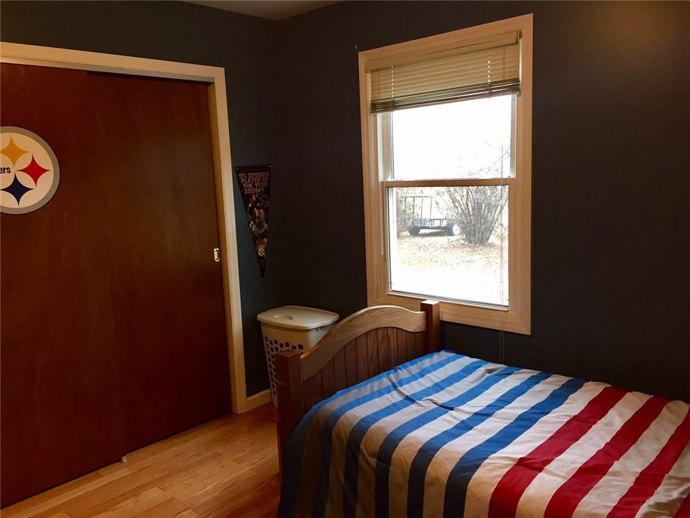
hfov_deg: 61.7
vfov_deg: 48.2
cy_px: 259
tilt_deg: -8.8
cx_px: 345
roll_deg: +2.4
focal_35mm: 29
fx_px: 578
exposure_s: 1/30
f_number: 2.2
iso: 80
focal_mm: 4.15
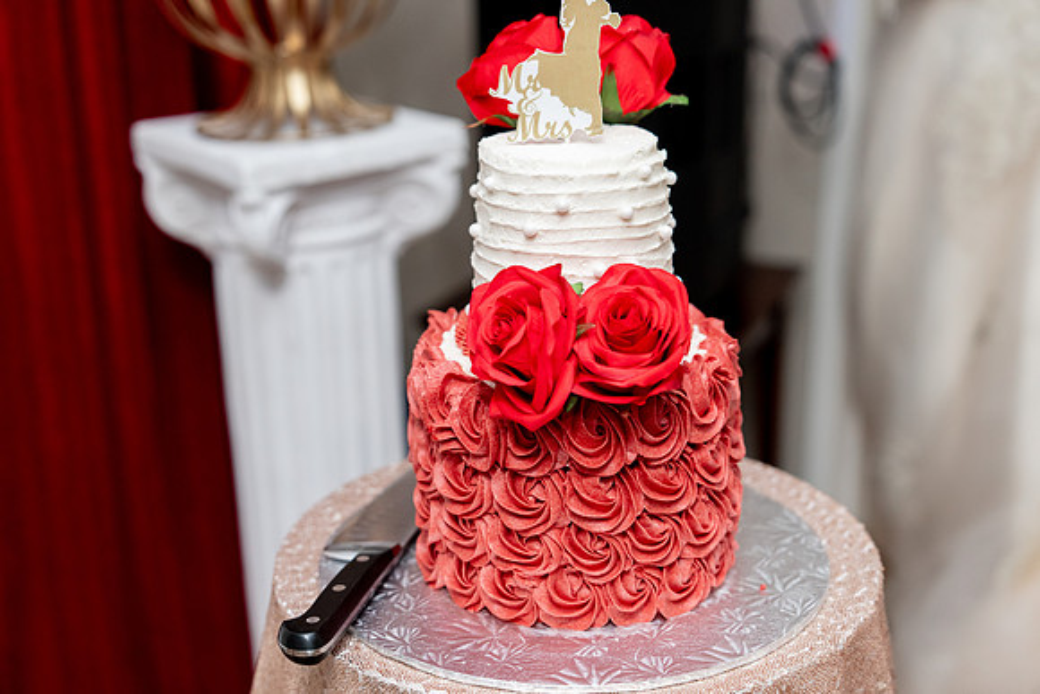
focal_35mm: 51
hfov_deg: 38.9
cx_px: 520
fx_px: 1474
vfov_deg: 26.5
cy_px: 347
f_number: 2.8
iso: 1600
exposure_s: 1/160
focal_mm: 51
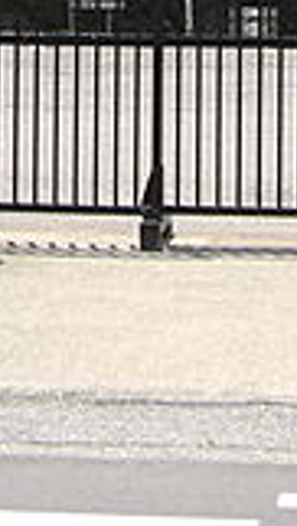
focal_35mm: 154
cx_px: 183
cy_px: -134
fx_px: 2148
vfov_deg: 13.5
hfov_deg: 7.9
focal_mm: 7.9
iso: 80
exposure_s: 1/320
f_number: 4
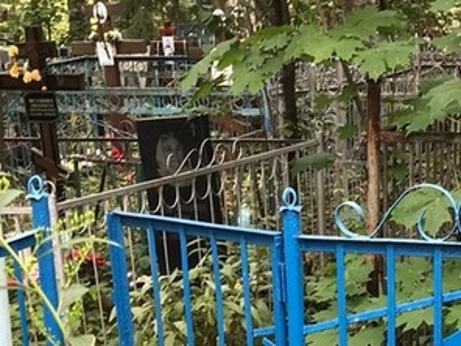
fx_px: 1292
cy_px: 450
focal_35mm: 97
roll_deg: +3.4
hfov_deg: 20.1
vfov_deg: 14.6
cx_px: 350
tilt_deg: -20.5
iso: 32
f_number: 1.8
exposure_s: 1/50
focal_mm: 3.99
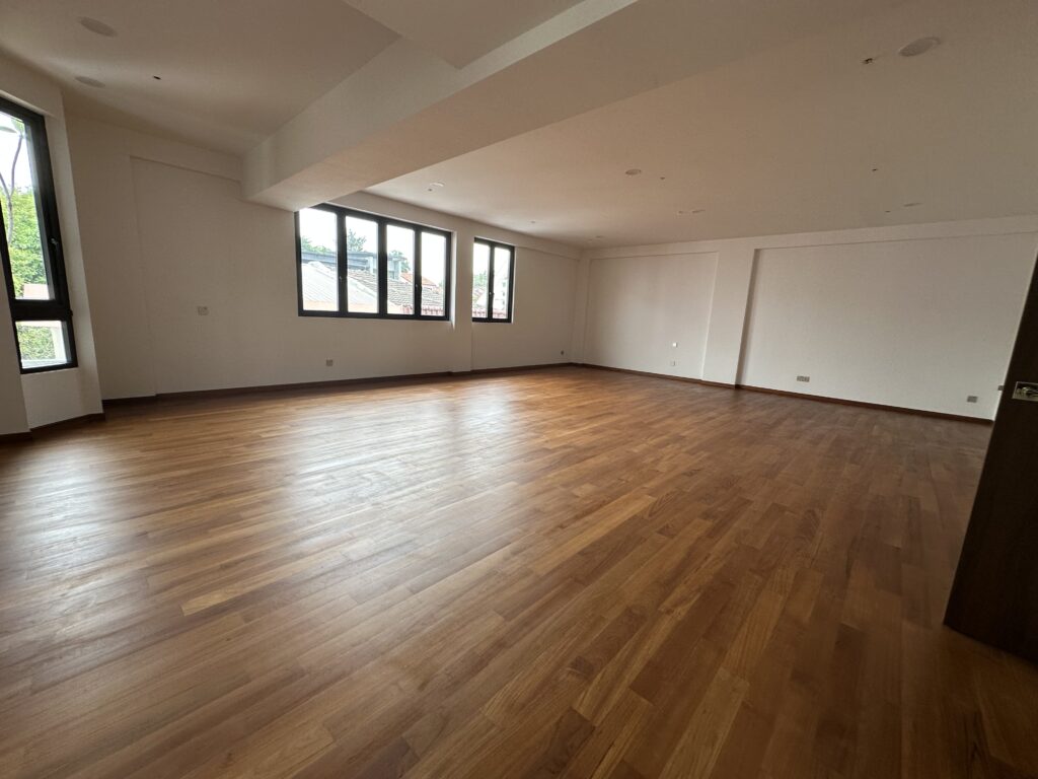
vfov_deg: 85.7
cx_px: 519
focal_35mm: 14
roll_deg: -1.4
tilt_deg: -9.1
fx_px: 420
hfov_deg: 102.1
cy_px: 390
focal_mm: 2.22
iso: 64
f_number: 2.2
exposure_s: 1/99
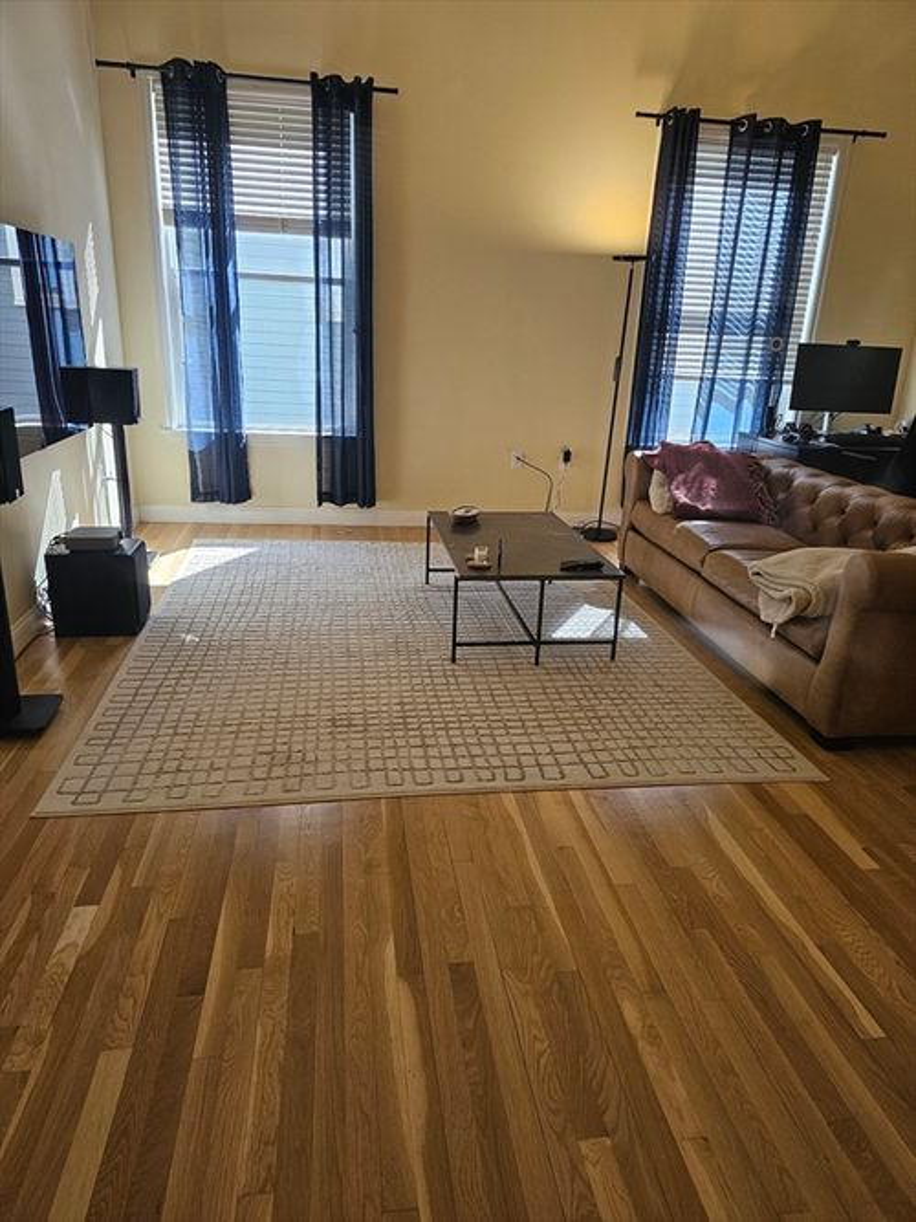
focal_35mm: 23
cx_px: 458
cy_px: 611
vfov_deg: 73.9
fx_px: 812
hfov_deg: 58.9
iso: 320
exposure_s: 1/359
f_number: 1.7
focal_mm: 6.3
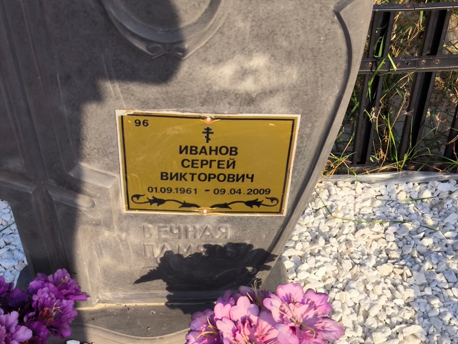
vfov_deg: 29.1
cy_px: 172
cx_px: 229
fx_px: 662
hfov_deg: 38.2
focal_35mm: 50
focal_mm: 4.71
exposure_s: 1/832
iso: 50
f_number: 1.7
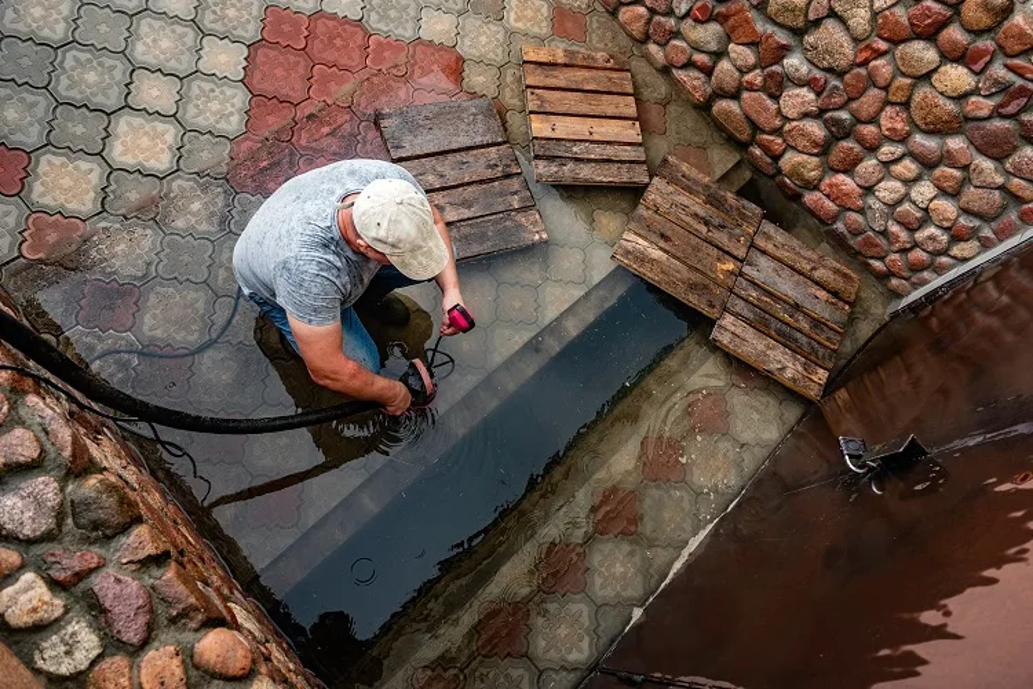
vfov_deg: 53.1
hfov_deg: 73.7
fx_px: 689
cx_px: 516
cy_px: 344
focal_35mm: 24
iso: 320
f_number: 5
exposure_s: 1/200
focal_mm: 24
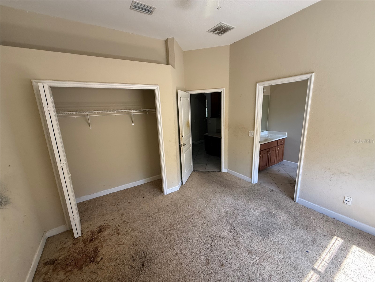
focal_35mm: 14
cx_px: 188
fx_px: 152
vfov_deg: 85.7
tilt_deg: -10.5
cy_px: 141
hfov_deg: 102.1
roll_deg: +1.6
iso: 200
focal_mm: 2.22
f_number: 2.2
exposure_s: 1/99
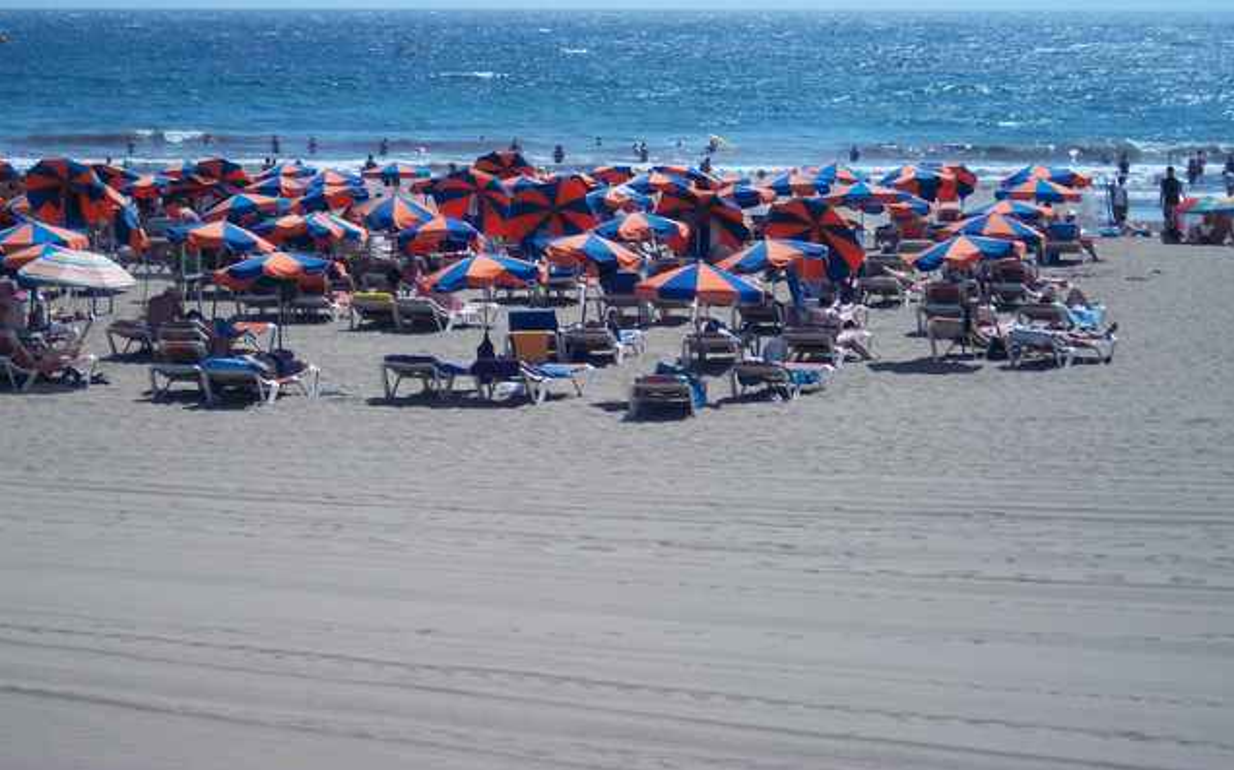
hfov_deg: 21.9
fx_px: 3194
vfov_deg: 13.7
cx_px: 617
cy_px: 322
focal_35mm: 95
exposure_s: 1/200
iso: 64
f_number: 9.9
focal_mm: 15.99
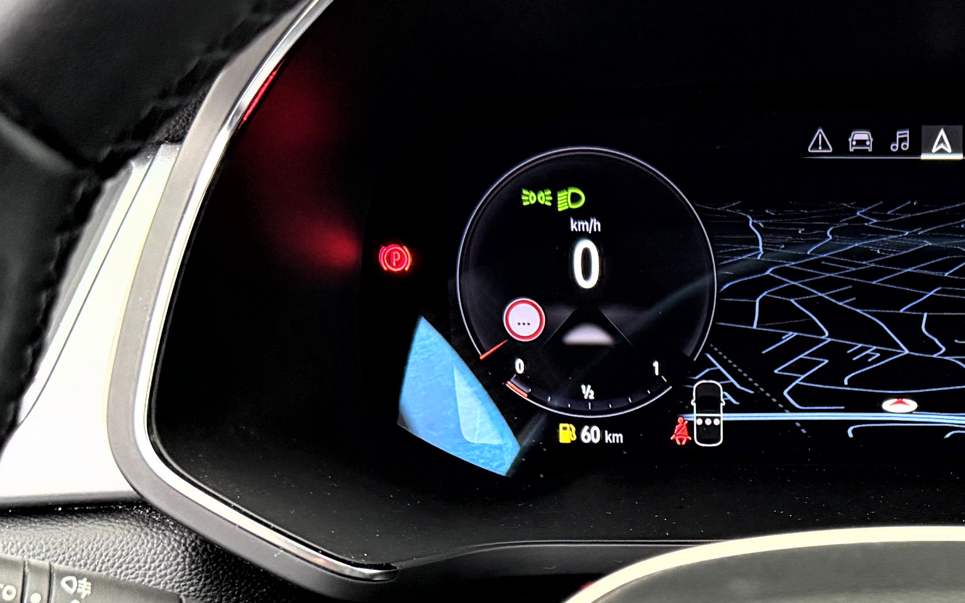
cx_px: 880
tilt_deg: -34.3
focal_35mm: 72
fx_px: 1893
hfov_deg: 27.5
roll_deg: +0.3
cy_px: 870
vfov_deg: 16.7
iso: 640
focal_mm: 6.76
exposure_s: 1/60
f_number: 1.78
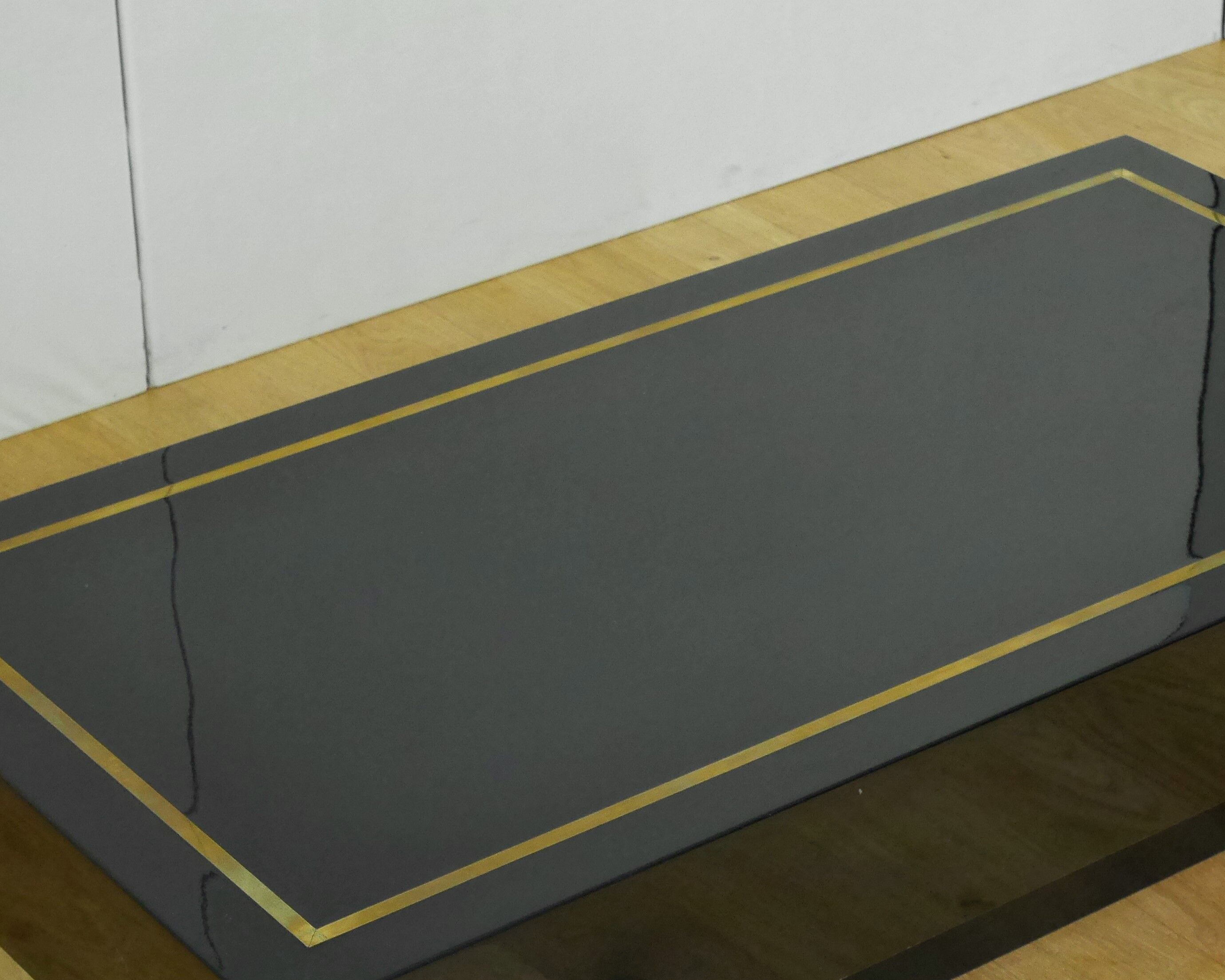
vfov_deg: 14.8
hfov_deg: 18.4
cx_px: 778
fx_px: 3771
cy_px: 672
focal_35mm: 104
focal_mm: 32
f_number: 5.6
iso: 1600
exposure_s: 1/80
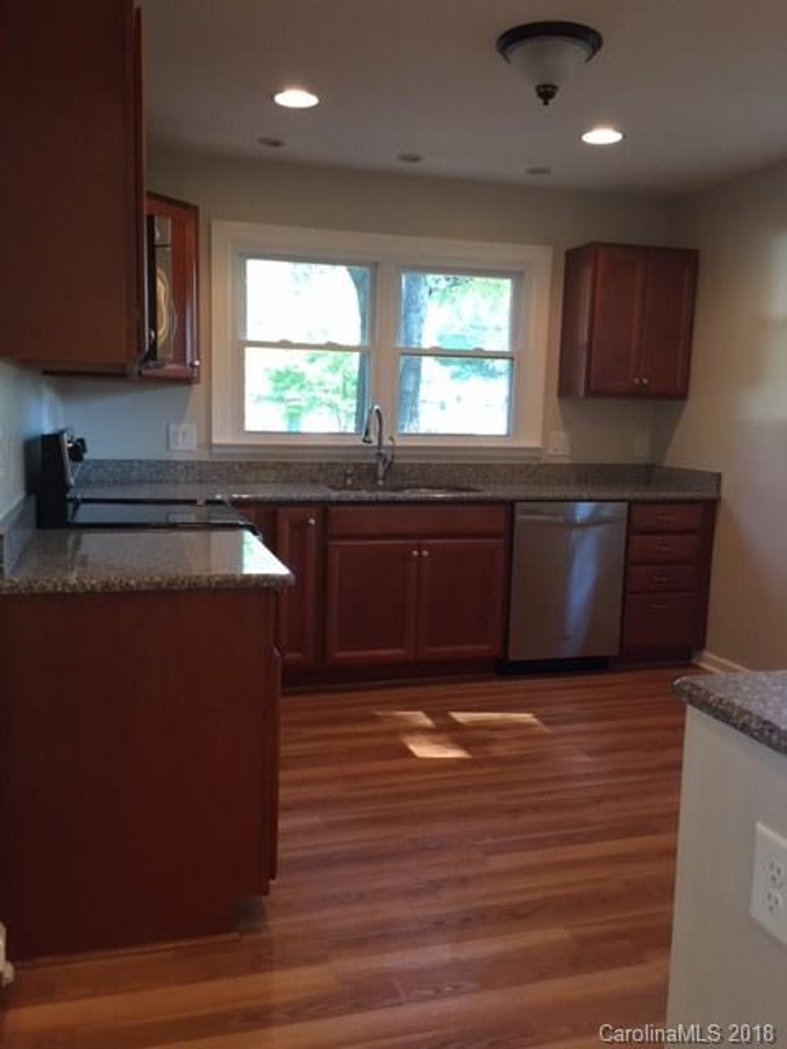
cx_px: 394
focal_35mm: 29
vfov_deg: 61.7
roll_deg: -0.6
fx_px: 879
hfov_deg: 48.2
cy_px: 524
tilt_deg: -5.1
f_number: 2.2
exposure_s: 1/30
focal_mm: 4.15
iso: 80
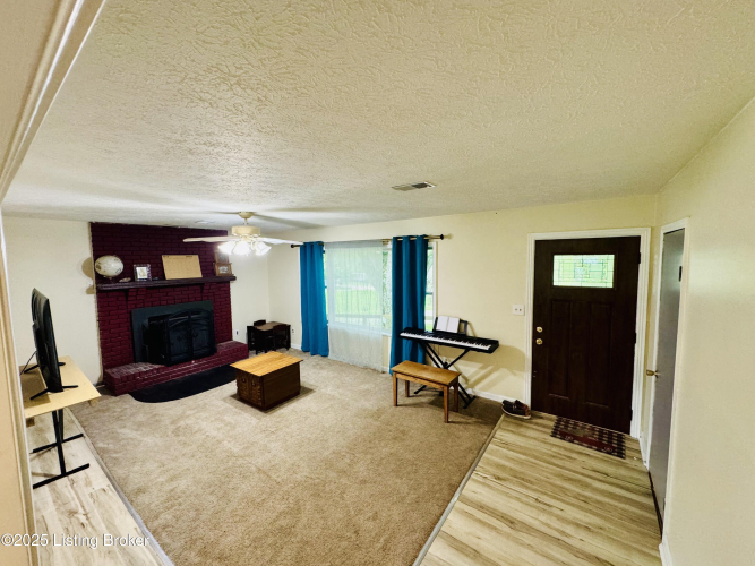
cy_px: 283
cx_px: 378
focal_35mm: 14
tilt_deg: -4.4
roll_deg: +0.2
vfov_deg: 85.7
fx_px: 305
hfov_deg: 102.1
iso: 500
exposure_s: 1/60
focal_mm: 2.22
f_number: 2.2
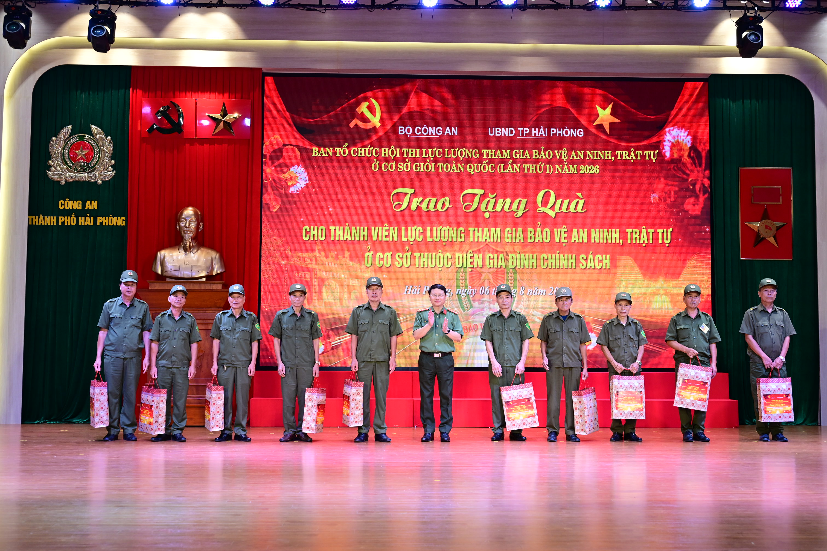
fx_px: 1011
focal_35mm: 44
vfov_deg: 30.5
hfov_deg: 44.5
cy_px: 276
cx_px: 414
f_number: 4
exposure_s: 1/200
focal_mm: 44
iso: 1250
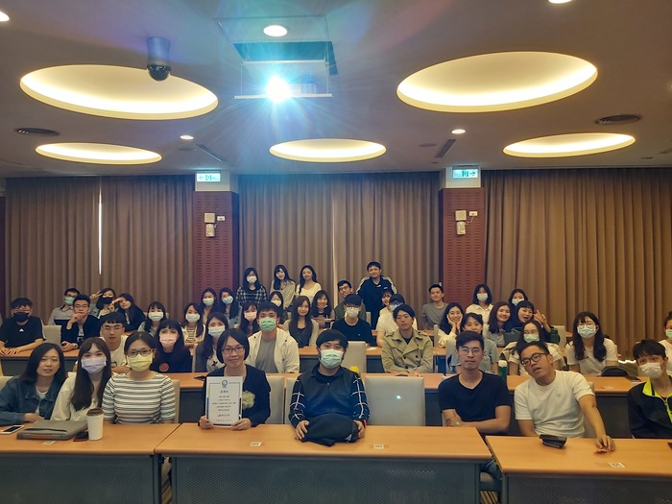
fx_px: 505
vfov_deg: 53.1
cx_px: 336
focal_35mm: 26
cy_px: 252
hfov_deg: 67.3
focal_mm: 3.92
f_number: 1.7
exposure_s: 1/60
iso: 160
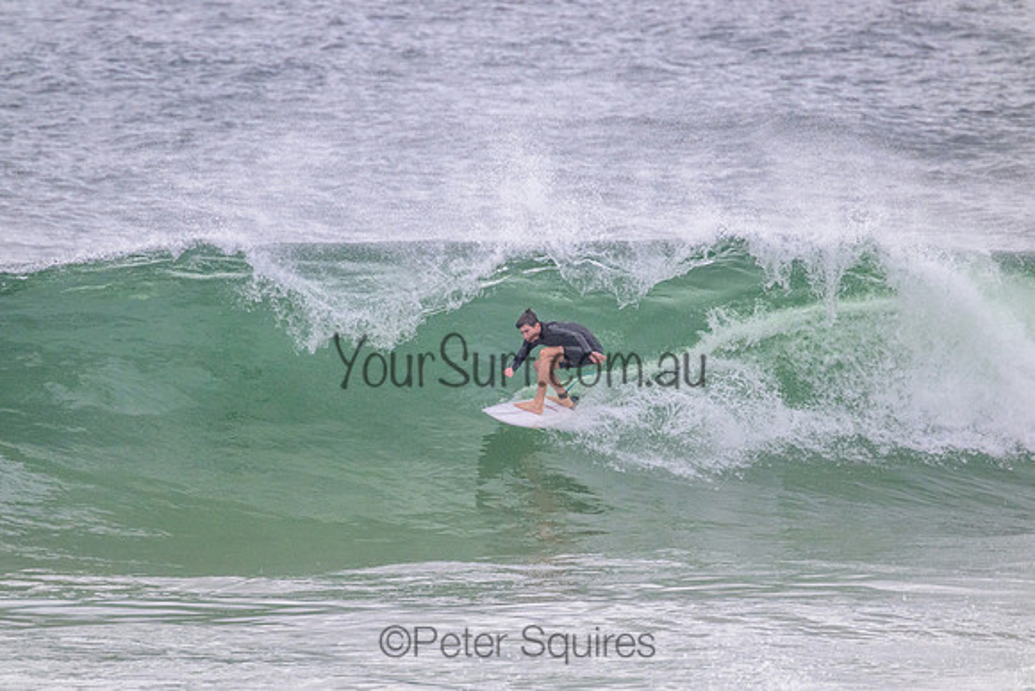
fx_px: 23004
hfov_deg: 2.6
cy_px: 346
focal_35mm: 800
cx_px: 518
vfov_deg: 1.7
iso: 3200
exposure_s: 1/2000
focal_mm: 800
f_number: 11
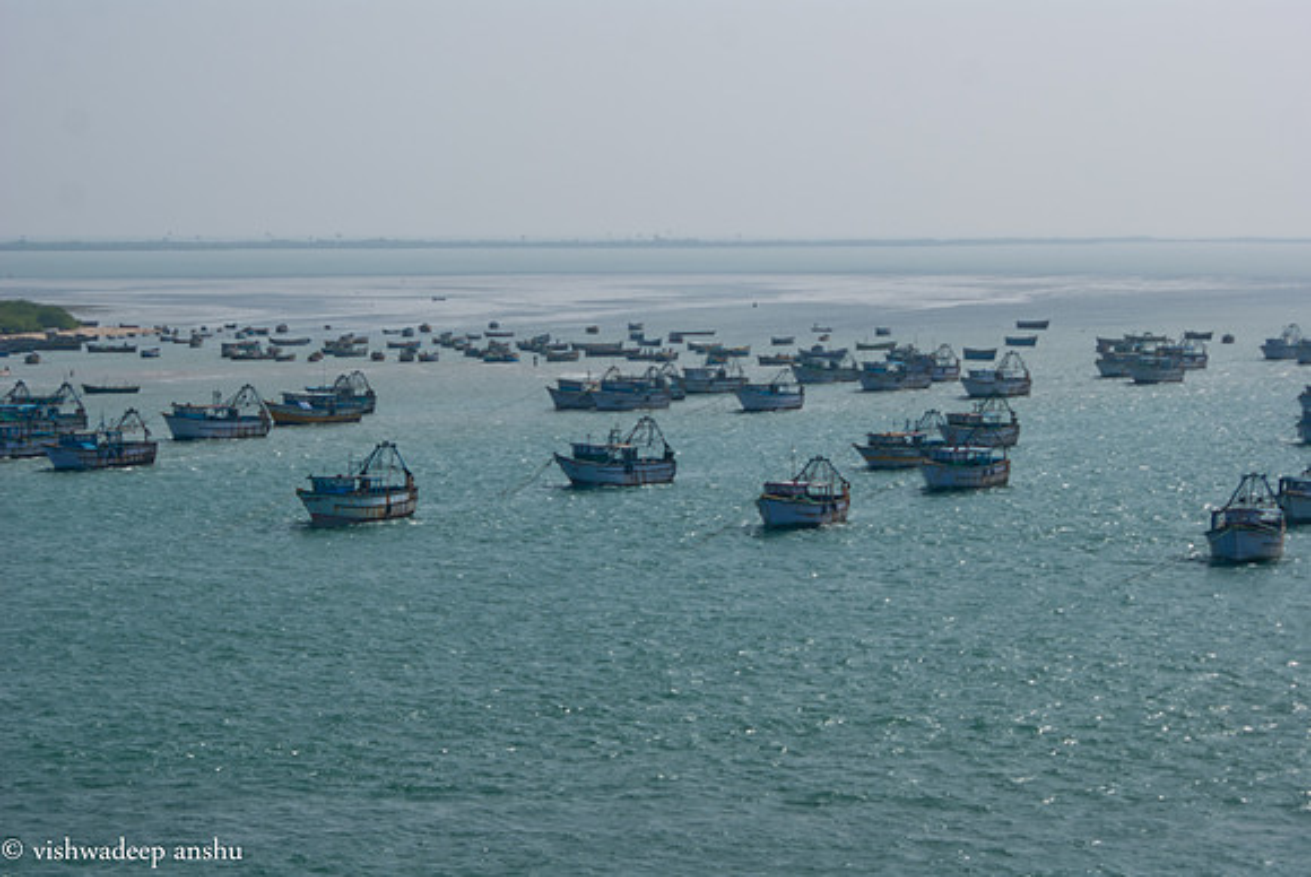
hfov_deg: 19.4
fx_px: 3828
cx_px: 656
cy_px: 438
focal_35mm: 105
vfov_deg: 13.1
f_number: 6.3
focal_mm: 70
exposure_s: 1/640
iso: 100
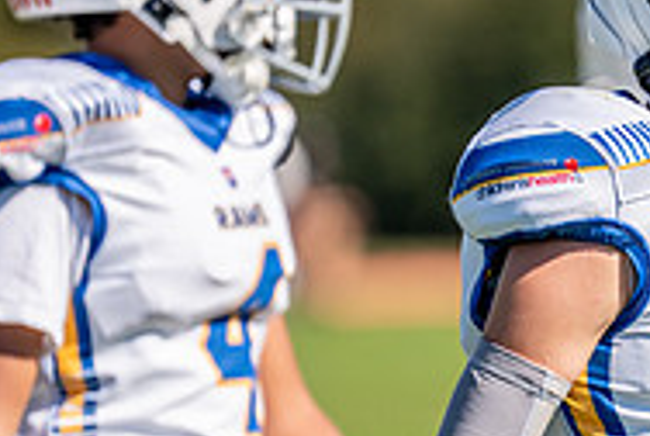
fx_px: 13490
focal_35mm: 746
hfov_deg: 2.8
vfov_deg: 1.9
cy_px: 280
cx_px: 775
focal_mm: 200
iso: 250
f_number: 2.8
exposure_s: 1/5000
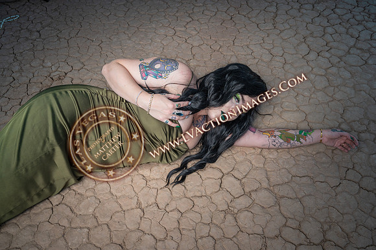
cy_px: 129
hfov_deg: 57.2
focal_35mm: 33
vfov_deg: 39.9
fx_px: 344
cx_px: 183
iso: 100
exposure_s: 1/200
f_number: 8
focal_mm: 32
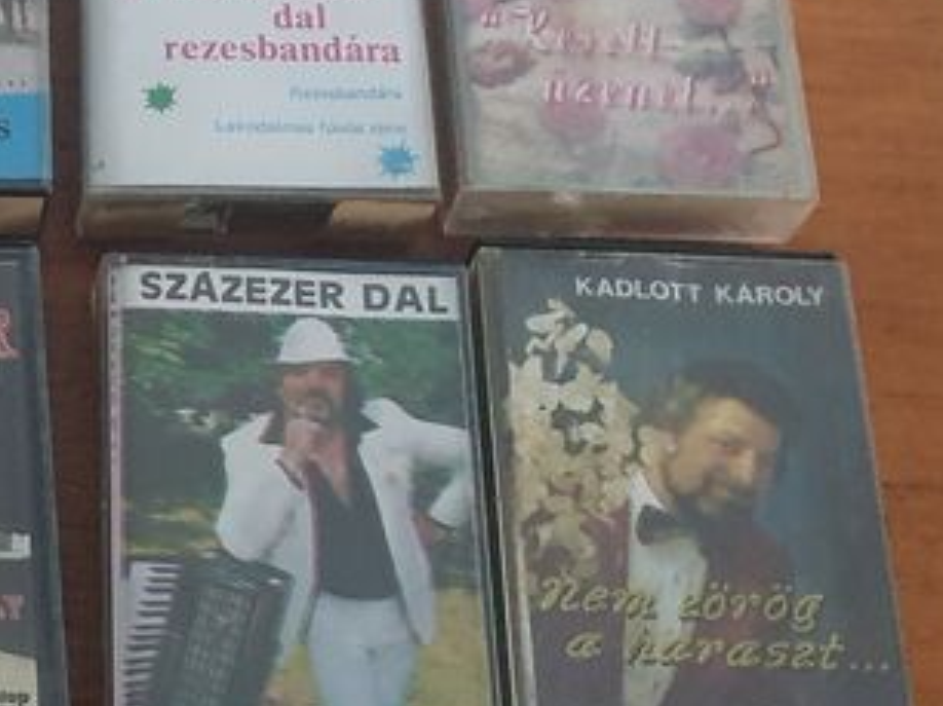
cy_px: 469
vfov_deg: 17.3
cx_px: -296
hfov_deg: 20.9
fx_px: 2314
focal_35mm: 85
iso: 640
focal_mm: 4.32
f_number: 1.5
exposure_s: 1/25
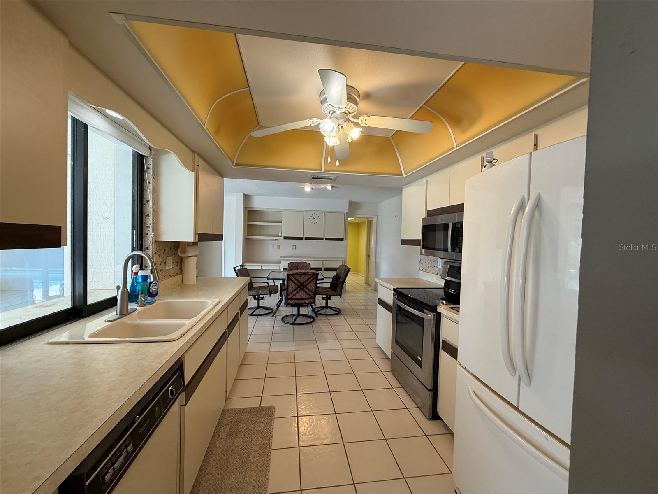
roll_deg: -1.7
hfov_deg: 102.1
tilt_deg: -1.0
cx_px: 329
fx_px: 266
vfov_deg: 85.7
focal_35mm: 14
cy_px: 247
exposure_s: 1/120
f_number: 2.2
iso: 200
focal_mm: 2.22
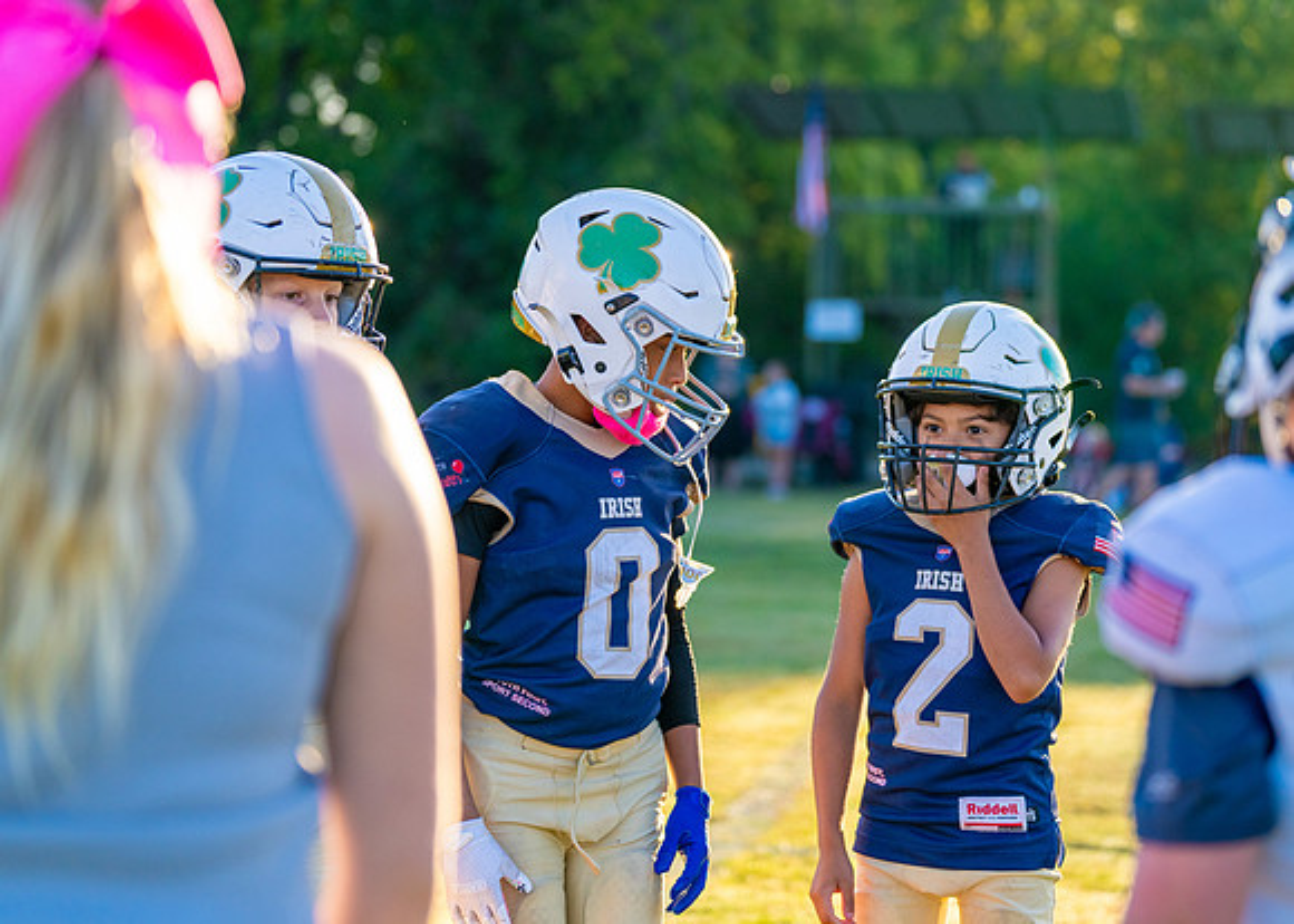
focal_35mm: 98
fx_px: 3603
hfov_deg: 20.4
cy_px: 417
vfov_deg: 14.6
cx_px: 665
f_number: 2.8
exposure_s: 1/2500
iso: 640
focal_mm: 85
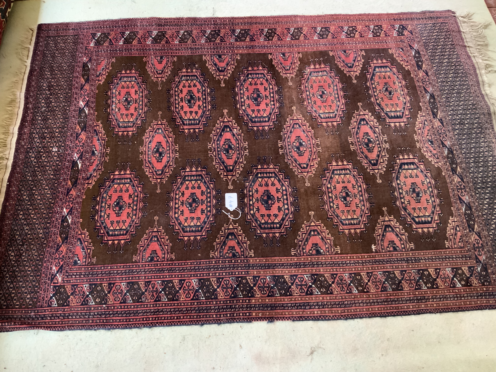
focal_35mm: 29
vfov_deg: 48.2
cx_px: 248
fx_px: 416
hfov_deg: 61.7
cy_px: 186
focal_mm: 3
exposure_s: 1/30
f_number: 1.8
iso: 320
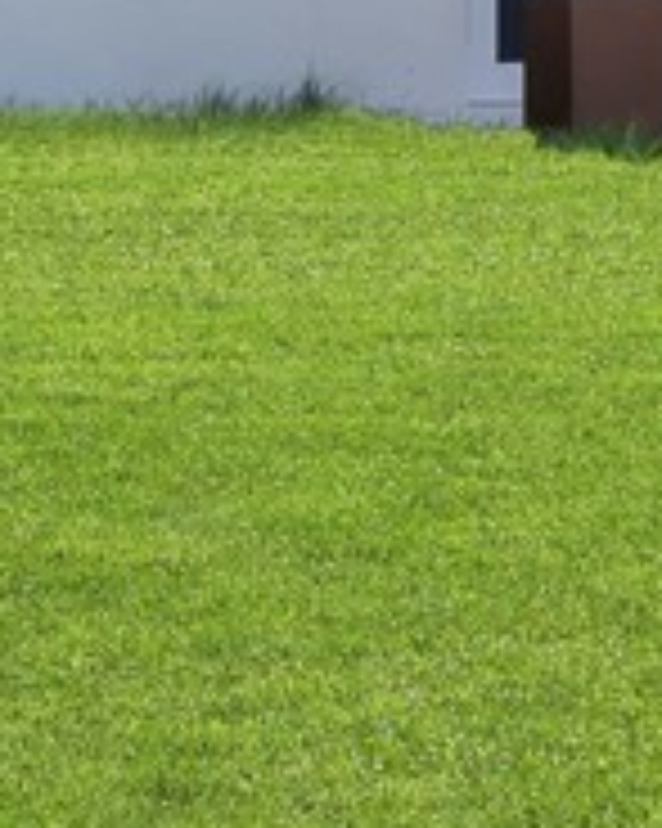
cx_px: -378
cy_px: -290
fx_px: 6373
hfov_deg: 5.9
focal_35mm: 260
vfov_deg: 7.4
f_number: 8
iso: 100
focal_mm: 20
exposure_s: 1/320
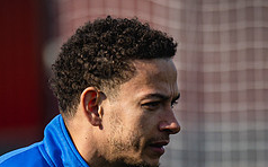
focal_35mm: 586
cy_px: 172
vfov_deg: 2.2
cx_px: 62
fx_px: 4274
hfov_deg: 3.6
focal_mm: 135
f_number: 1.8
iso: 80
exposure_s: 1/3200
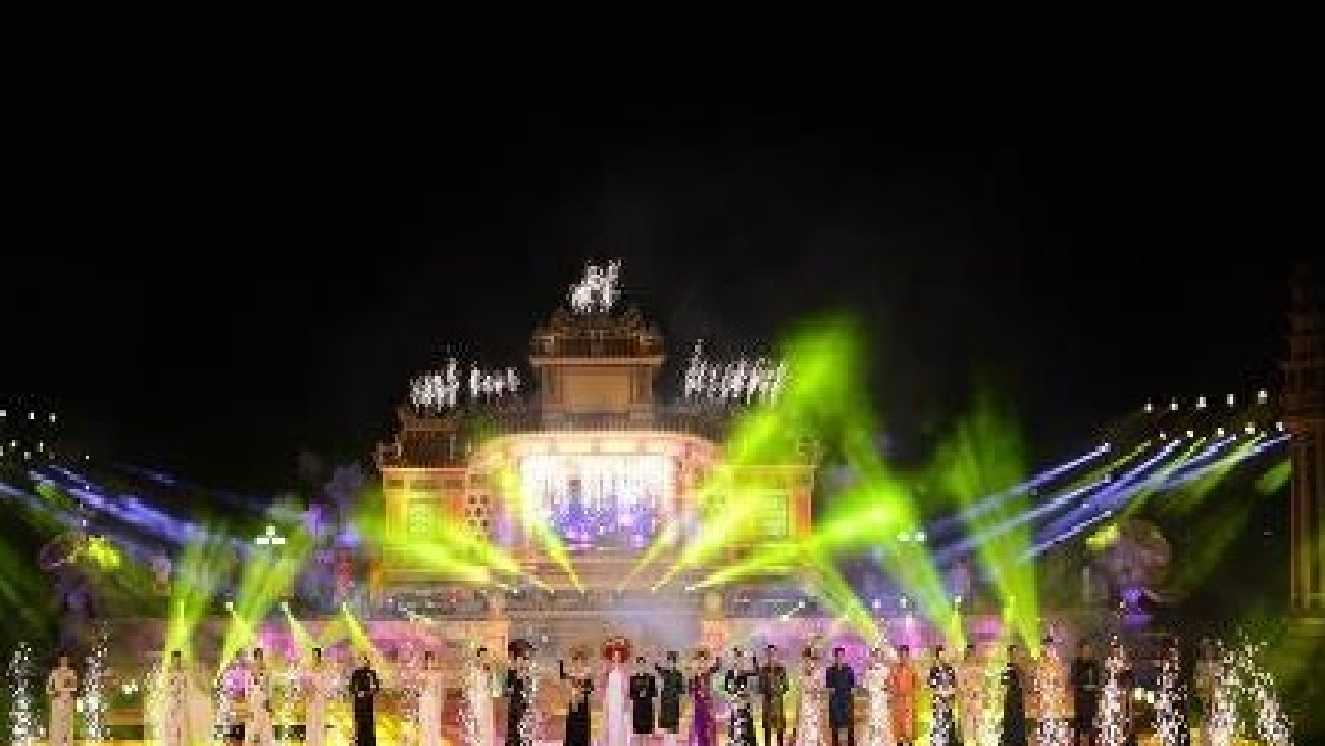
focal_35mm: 29
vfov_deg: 39.8
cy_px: 488
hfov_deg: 65.9
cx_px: 609
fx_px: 1019
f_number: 3.5
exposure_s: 1/800
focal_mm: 24
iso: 2000
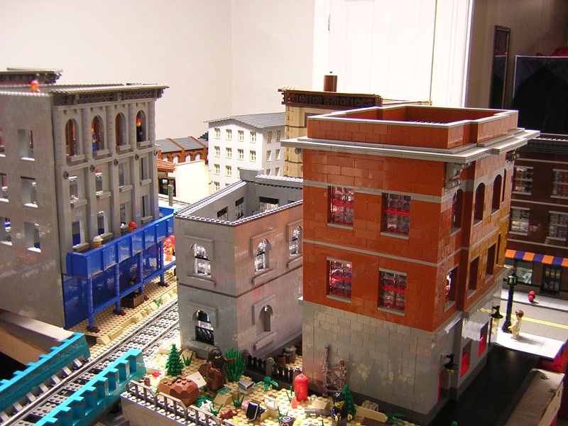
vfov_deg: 39.7
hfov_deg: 51.4
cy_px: 213
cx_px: 284
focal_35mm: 36
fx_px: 591
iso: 351
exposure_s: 1/3.2
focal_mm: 4.7
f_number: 2.6
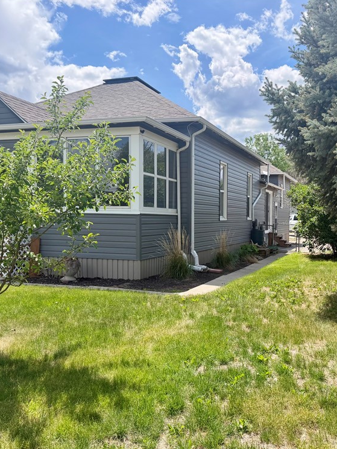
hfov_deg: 42.5
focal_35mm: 33
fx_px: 428
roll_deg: -0.7
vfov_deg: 55.3
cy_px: 226
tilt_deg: -0.5
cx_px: 219
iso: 100
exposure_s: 1/3425
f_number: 1.78
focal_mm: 6.76
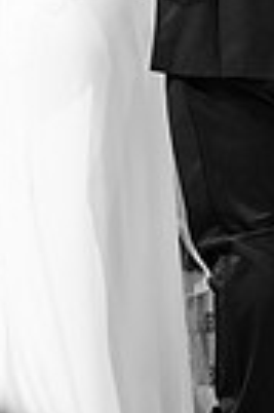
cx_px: 151
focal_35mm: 671
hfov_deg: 2.0
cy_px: -114
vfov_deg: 3.1
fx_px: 7680
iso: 1250
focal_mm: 200
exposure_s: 1/200
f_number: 2.8
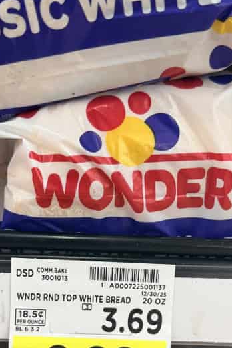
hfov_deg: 27.5
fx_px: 474
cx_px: 117
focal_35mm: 49
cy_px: 253
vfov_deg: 39.5
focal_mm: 6.8
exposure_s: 1/64
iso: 100
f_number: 1.8
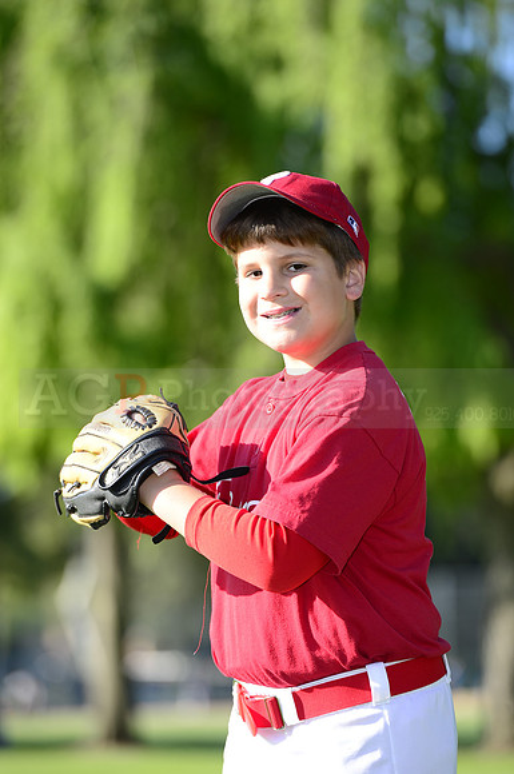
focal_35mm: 190
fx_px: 4081
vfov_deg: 10.8
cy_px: 387
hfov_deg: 7.2
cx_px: 257
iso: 200
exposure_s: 1/500
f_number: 5
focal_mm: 190
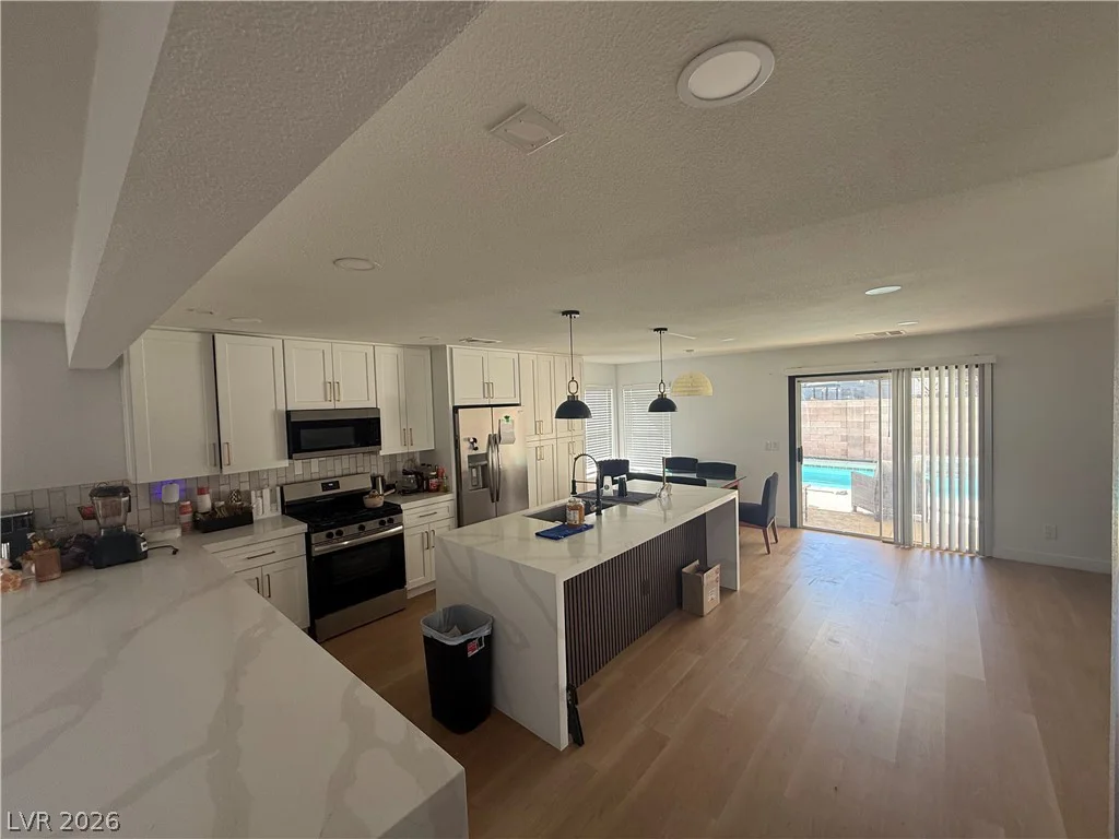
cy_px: 420
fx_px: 453
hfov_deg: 102.1
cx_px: 560
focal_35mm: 14
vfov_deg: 85.7
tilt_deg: -1.7
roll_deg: +2.3
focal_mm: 2.22
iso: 100
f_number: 2.2
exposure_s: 1/99
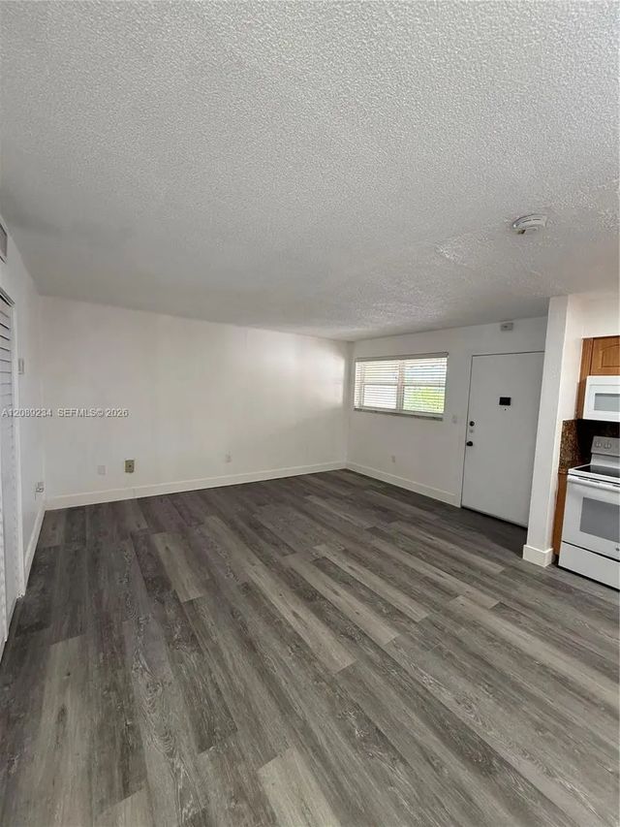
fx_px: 334
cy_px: 414
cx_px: 310
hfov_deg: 85.7
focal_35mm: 14
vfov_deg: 102.1
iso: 250
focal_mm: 2.22
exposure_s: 1/120
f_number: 2.2
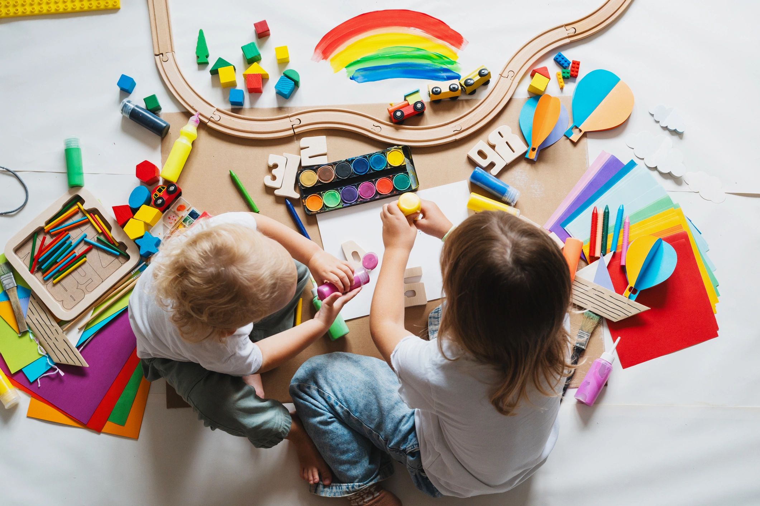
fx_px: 718
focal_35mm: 34
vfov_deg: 38.9
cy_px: 253
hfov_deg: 55.8
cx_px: 380
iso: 500
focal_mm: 34
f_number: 4.5
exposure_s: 1/80
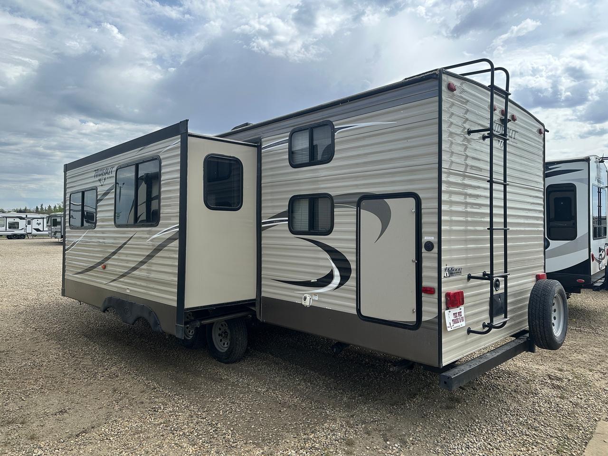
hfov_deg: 71.6
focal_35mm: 24
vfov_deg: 56.8
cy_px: 228
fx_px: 422
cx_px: 304
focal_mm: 6.86
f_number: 1.78
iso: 80
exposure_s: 1/4184
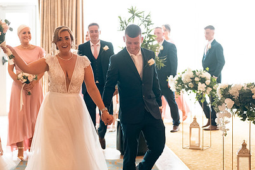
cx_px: 88
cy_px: 65
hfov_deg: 19.6
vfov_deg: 13.2
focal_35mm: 104
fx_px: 737
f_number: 3.5
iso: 800
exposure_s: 1/160
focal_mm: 70
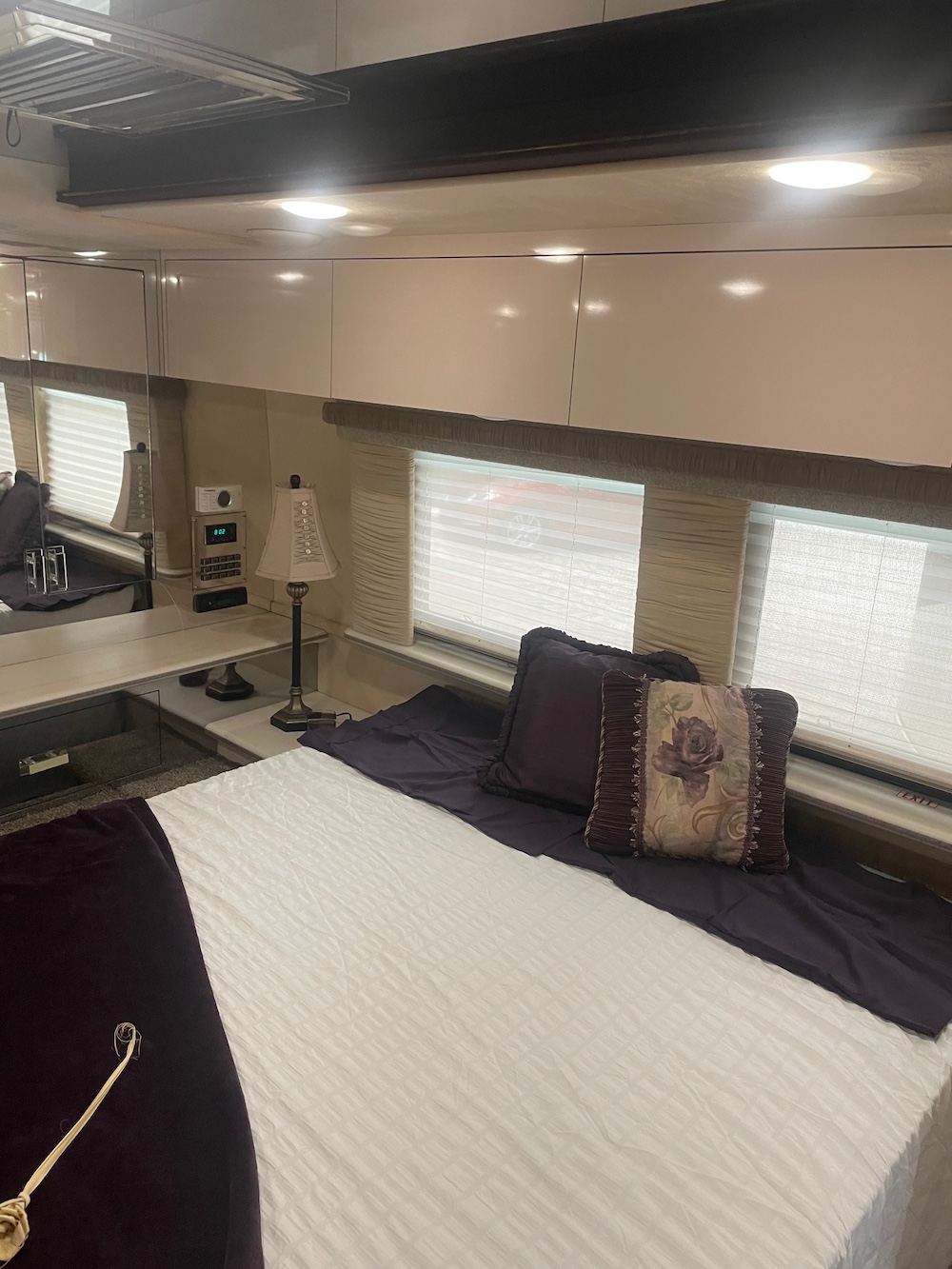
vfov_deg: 67.3
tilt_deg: -12.5
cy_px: 634
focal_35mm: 26
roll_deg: -3.1
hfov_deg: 53.1
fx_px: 953
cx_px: 476
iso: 100
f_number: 1.6
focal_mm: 4.2
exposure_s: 1/60
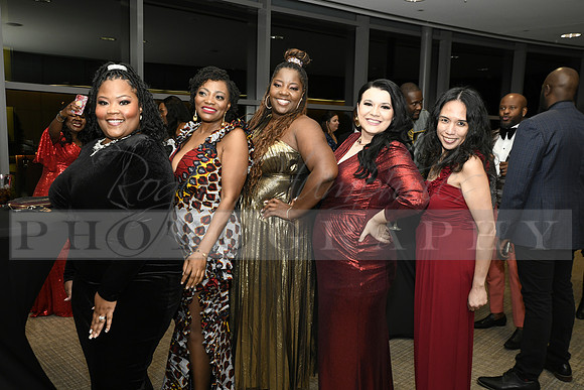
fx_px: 503
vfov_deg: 42.3
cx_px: 292
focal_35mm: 31
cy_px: 195
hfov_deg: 60.3
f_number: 8
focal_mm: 31
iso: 1600
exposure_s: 1/60
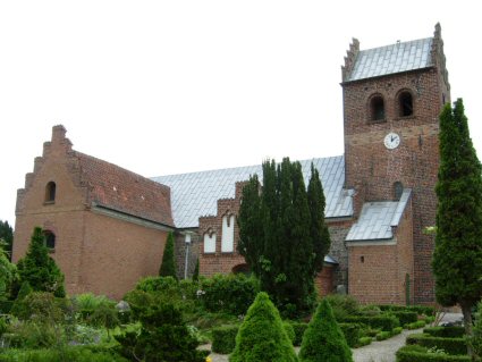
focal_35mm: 36
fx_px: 501
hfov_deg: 51.3
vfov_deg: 39.7
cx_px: 241
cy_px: 181
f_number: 4.8
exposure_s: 1/235
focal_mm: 7.5
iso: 50
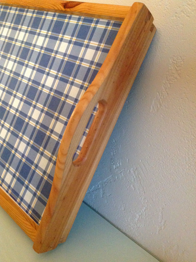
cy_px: 131
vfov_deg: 52.7
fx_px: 265
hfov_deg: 40.6
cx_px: 98
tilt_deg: -17.3
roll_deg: -12.0
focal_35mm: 35
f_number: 2.4
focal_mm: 4.28
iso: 640
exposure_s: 1/17
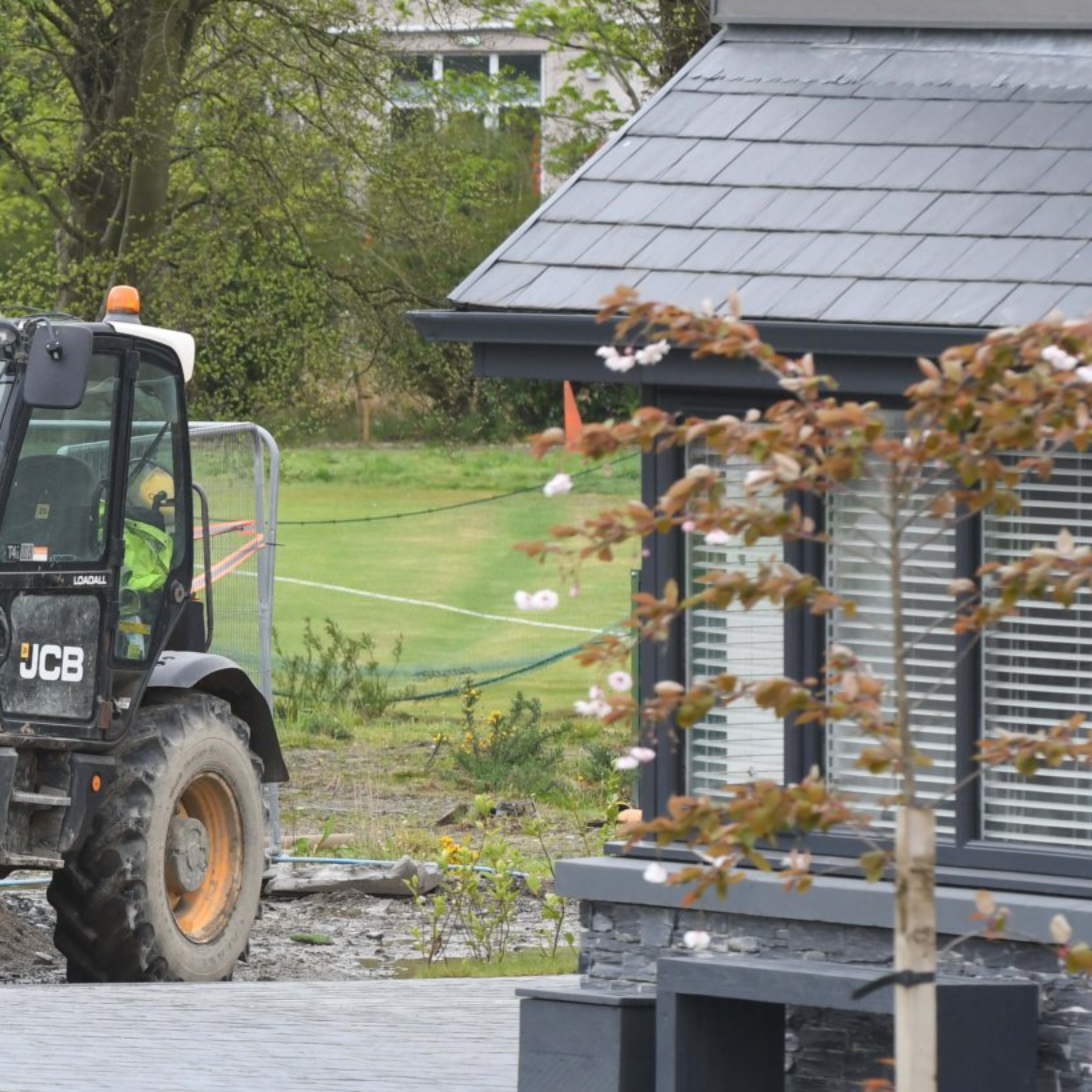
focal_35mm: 446
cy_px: 641
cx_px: -136
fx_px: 15918
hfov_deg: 3.9
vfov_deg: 3.9
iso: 500
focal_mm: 140
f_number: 5
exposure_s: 1/400
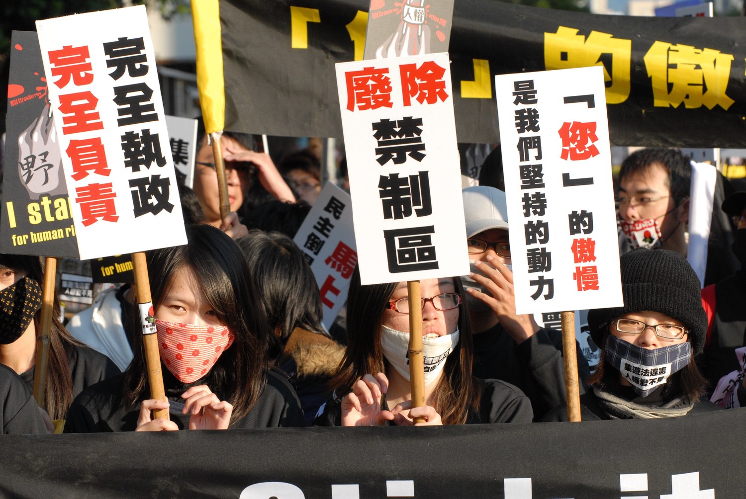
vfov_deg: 9.2
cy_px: 250
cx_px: 373
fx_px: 3112
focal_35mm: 150
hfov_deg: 13.7
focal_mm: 100
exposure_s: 1/320
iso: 320
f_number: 9
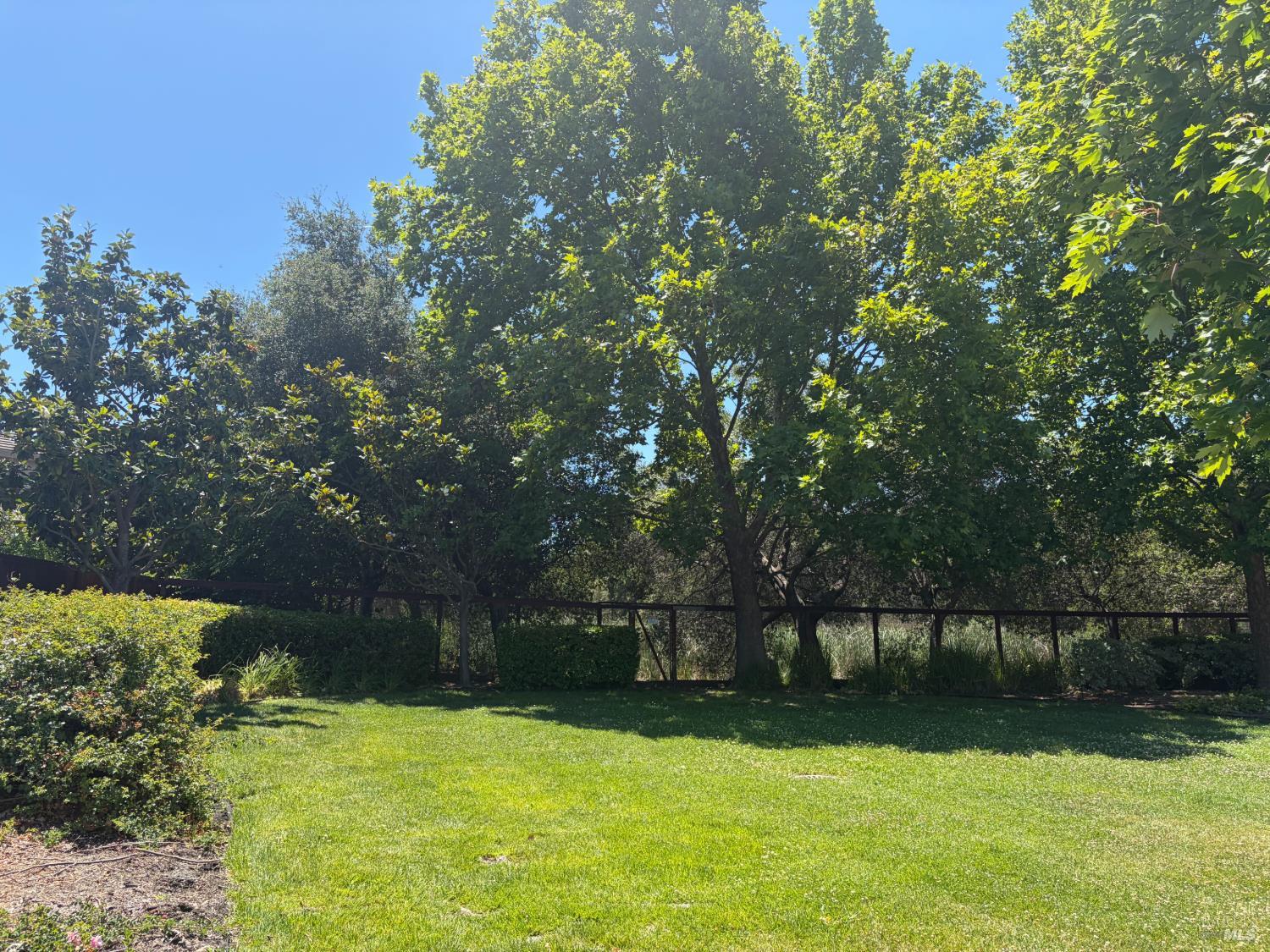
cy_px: 476
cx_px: 635
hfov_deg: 67.3
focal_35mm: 26
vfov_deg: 53.1
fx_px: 954
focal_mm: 5.96
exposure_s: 1/1311
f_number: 1.6
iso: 50
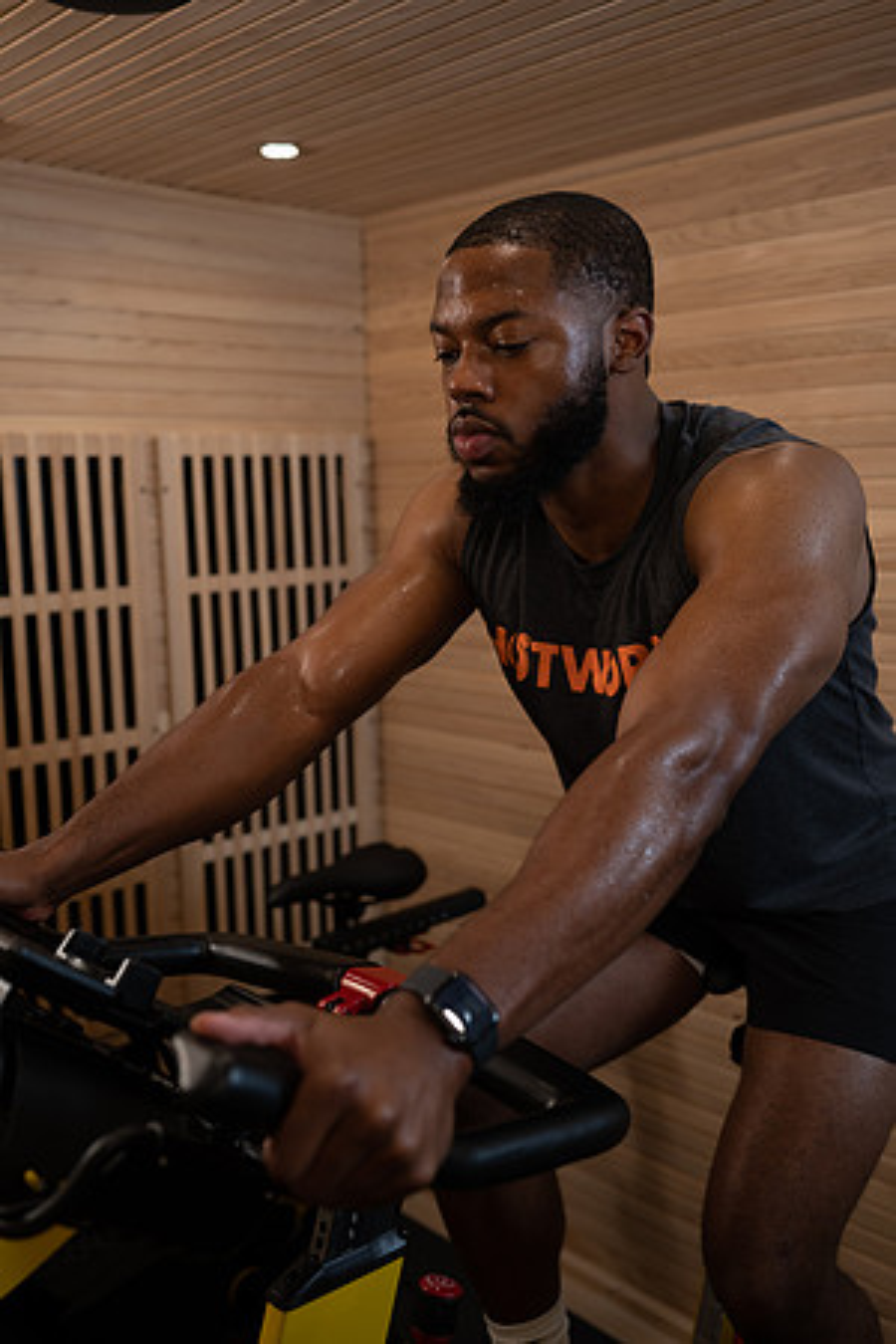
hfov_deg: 37.9
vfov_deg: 54.4
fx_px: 1307
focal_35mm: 35
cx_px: 448
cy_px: 672
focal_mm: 35
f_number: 2.8
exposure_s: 1/160
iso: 400
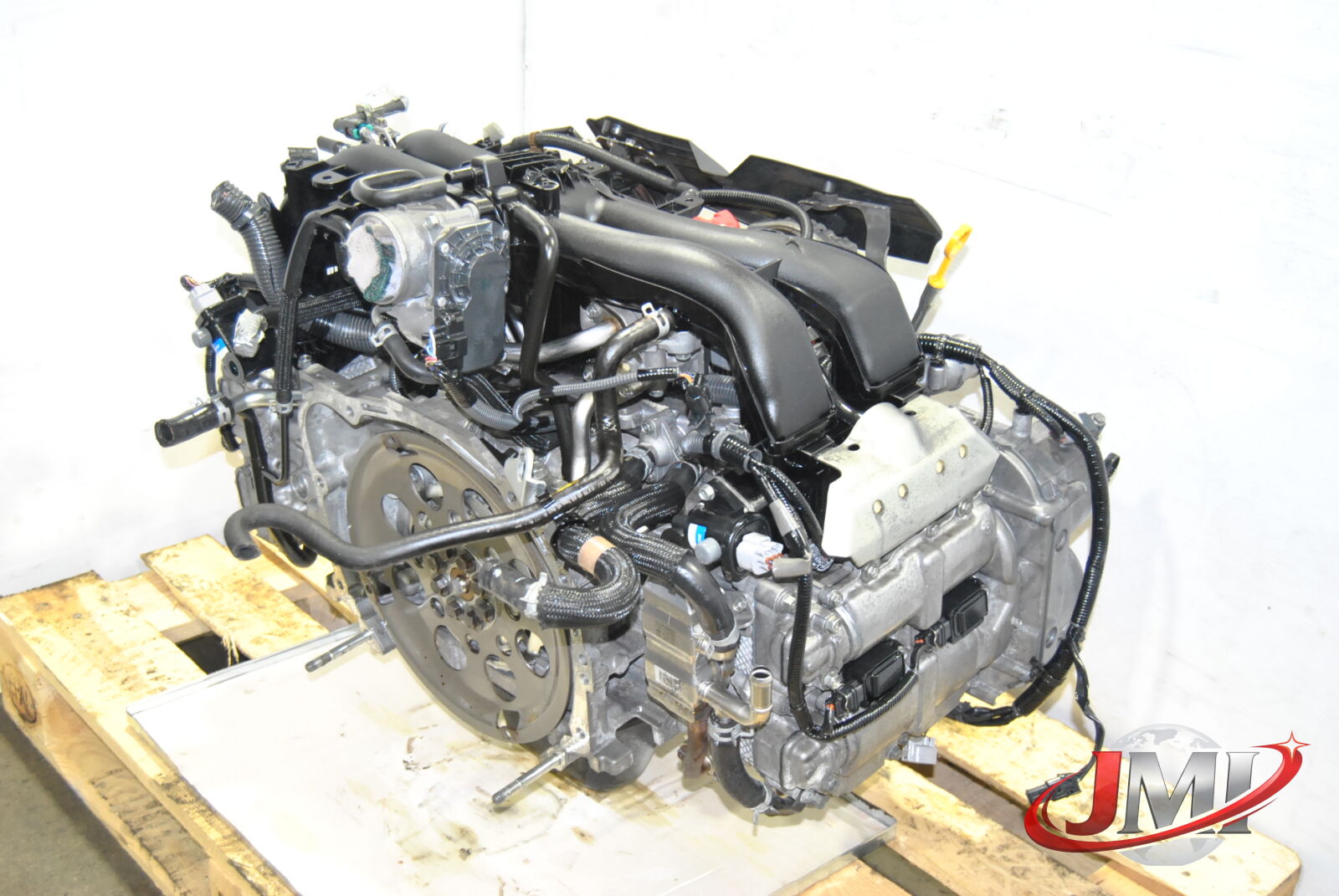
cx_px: 670
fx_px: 1676
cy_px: 448
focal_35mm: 45
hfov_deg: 43.6
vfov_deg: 29.9
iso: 800
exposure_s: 1/60
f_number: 5
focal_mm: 30
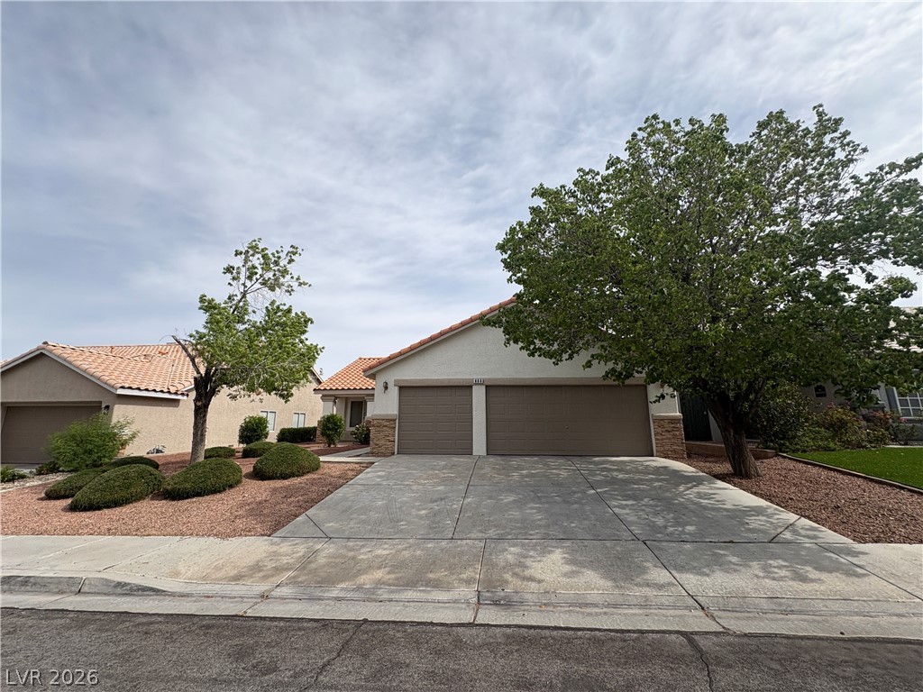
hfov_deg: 102.1
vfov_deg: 85.7
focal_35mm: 14
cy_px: 346
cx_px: 462
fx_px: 373
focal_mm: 2.22
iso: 50
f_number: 2.2
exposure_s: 1/2874
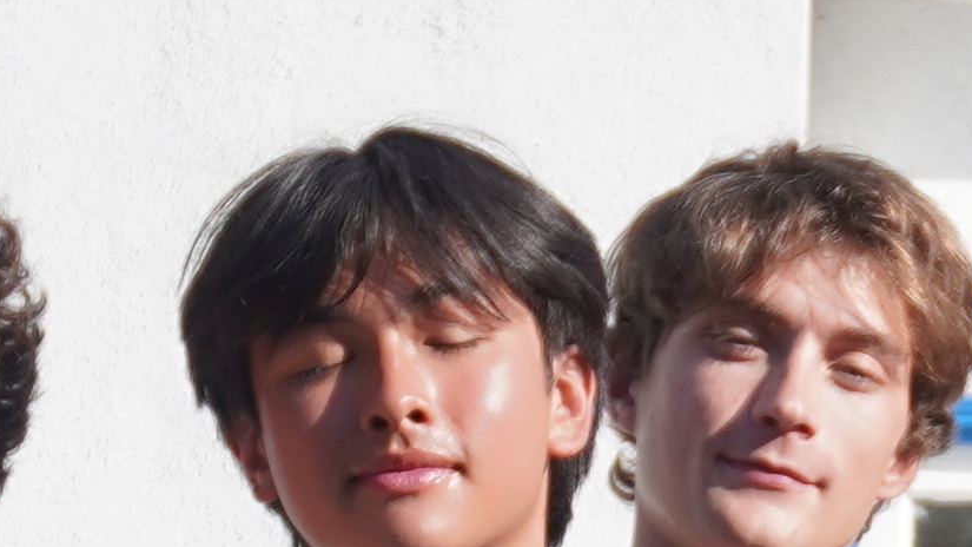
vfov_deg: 3.9
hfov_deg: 7.3
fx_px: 7654
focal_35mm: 297
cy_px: 1749
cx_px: 730
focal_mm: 26
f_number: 4.5
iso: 100
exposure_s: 1/500
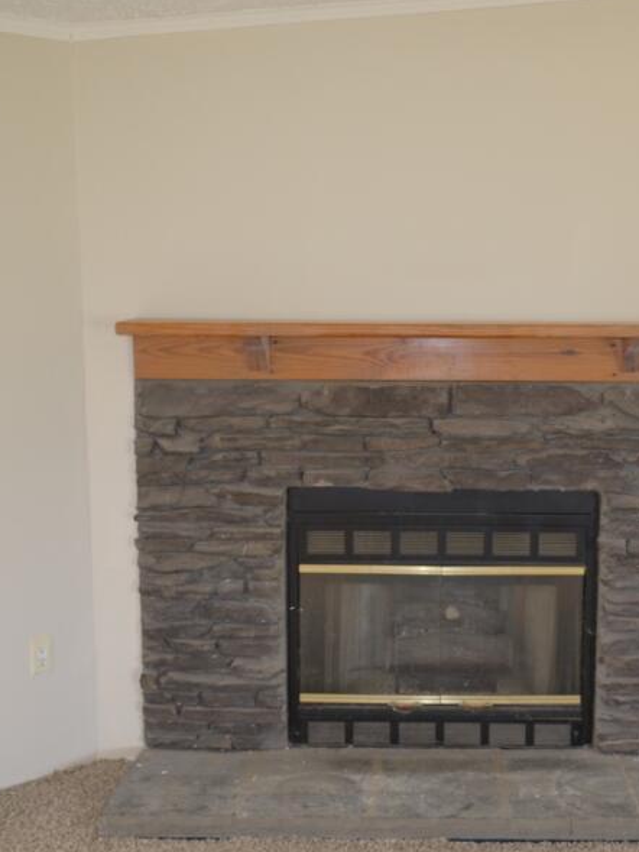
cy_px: 430
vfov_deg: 42.1
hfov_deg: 31.9
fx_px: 1107
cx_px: 439
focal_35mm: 45
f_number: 3.5
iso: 320
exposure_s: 1/30
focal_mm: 18
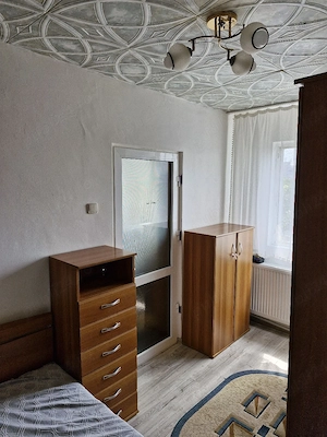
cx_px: 164
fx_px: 290
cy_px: 218
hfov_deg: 58.9
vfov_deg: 73.9
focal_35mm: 23
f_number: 1.8
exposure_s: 1/182
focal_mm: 5.54
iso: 80
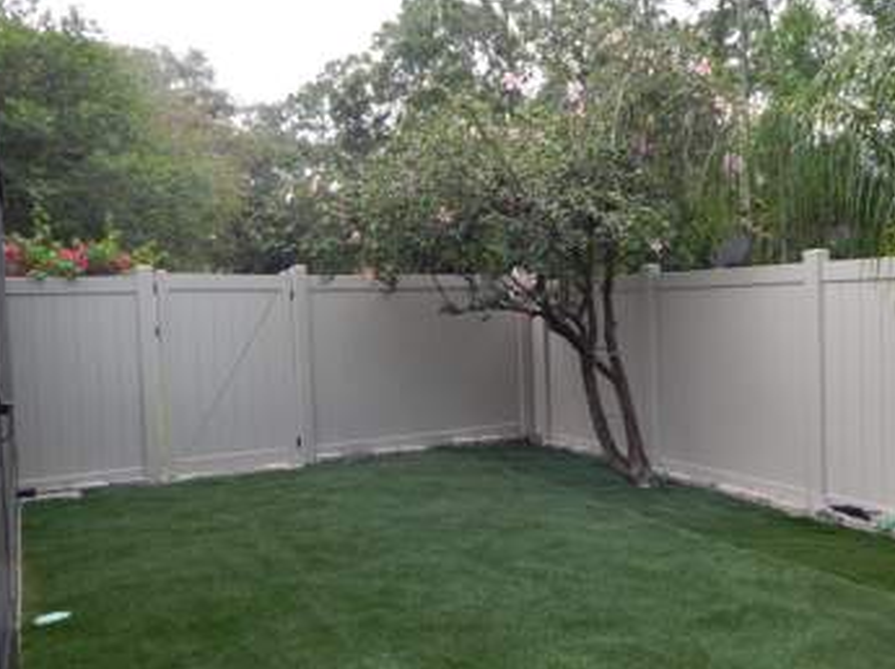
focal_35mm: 32
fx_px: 827
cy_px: 331
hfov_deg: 56.4
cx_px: 545
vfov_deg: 44.1
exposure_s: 1/250
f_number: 3
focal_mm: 4
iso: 125
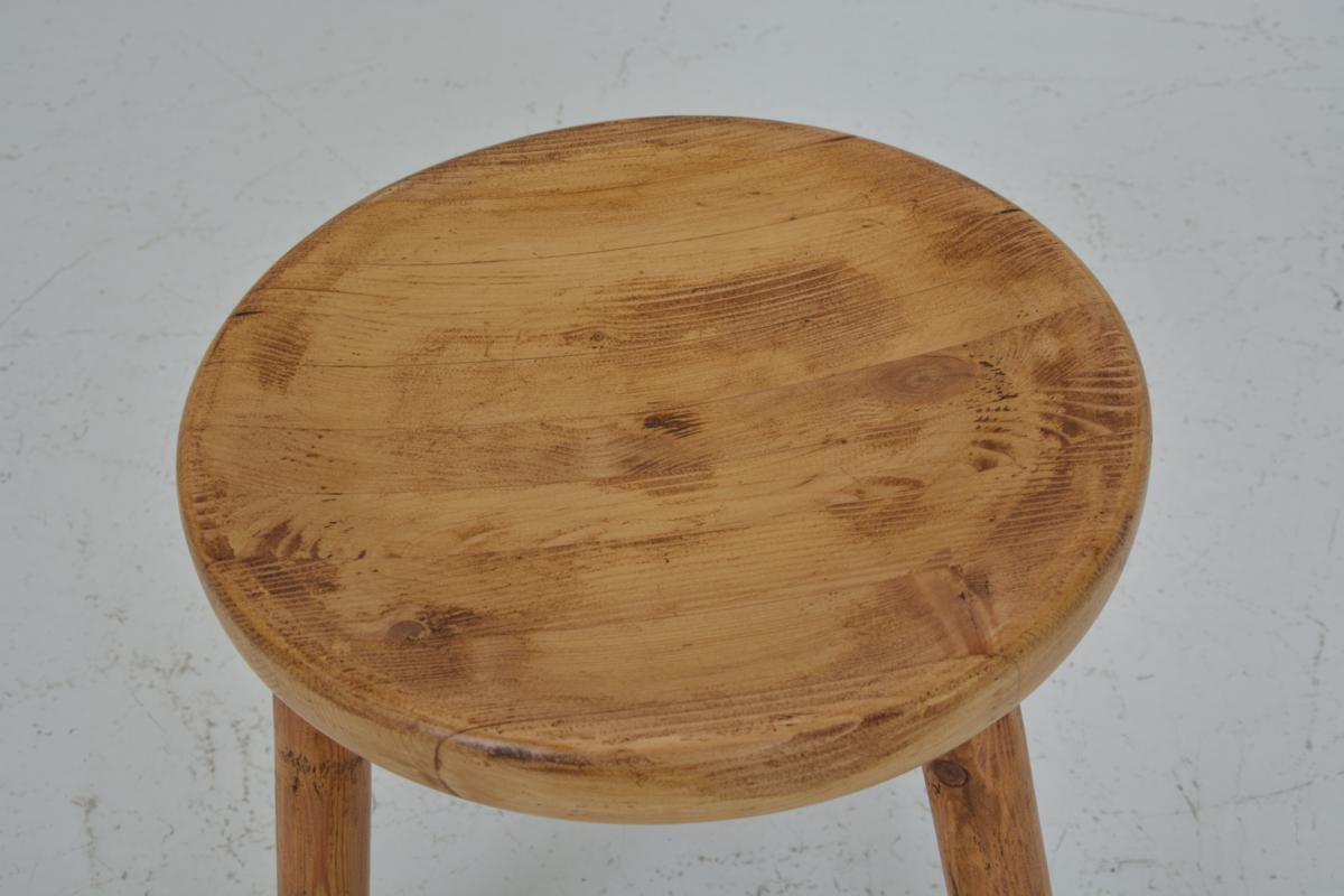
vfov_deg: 26.5
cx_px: 672
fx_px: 1904
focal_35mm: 51
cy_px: 448
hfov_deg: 38.9
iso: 320
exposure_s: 1/125
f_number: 9
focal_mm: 34
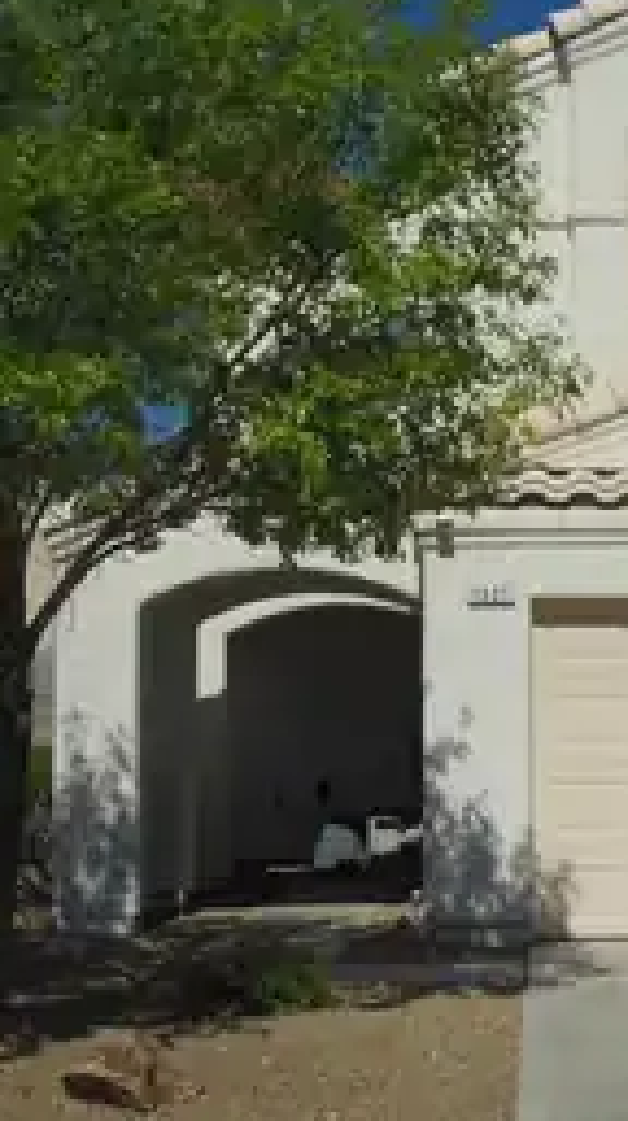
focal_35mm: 73
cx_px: 680
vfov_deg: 29.0
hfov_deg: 16.0
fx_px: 2167
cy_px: 537
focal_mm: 7.7
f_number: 7.5
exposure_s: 1/1000
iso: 125
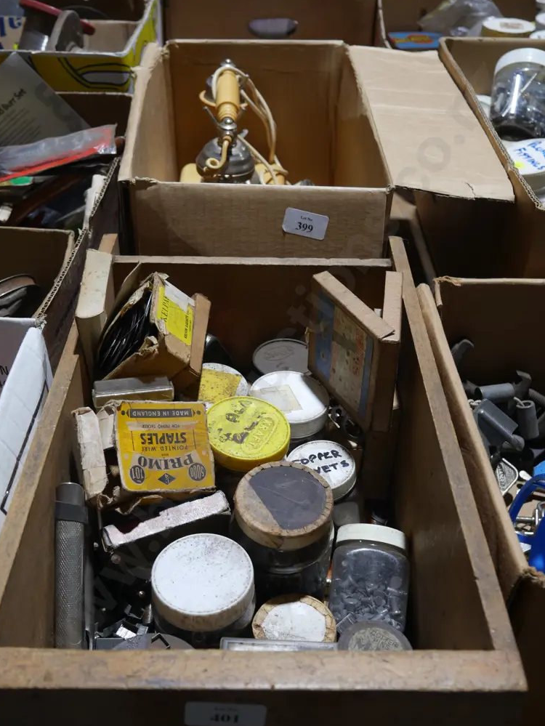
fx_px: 860
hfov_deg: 35.2
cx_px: 272
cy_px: 369
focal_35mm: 41
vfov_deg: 45.8
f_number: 4.4
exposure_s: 1/60
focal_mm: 20
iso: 320
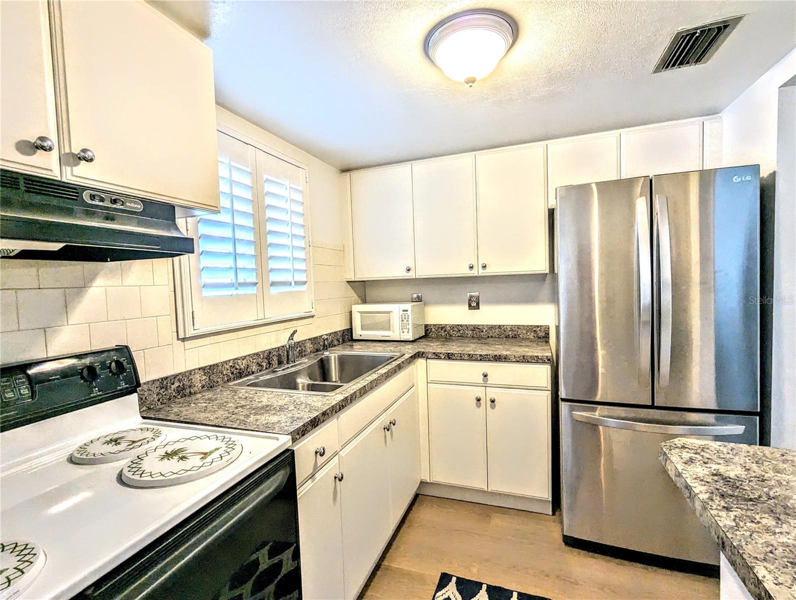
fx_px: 368
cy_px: 300
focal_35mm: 16
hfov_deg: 94.4
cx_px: 398
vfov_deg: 78.2
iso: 188
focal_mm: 2.35
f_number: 2.2
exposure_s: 1/120
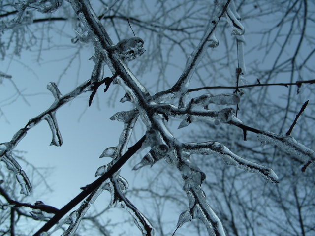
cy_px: 118
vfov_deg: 40.7
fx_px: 318
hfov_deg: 52.6
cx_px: 158
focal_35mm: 35
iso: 80
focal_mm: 7.8
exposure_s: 1/90
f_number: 3.1
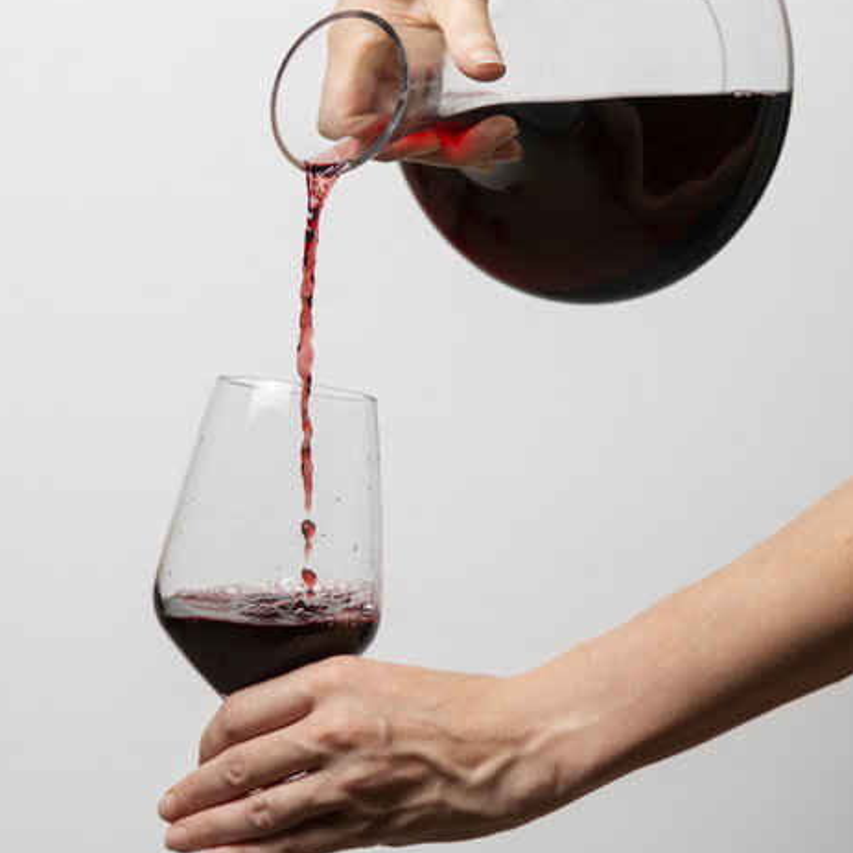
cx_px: 425
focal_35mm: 135
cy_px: 368
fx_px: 3764
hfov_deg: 12.9
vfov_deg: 12.9
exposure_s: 1/125
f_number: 5.6
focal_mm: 105
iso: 100
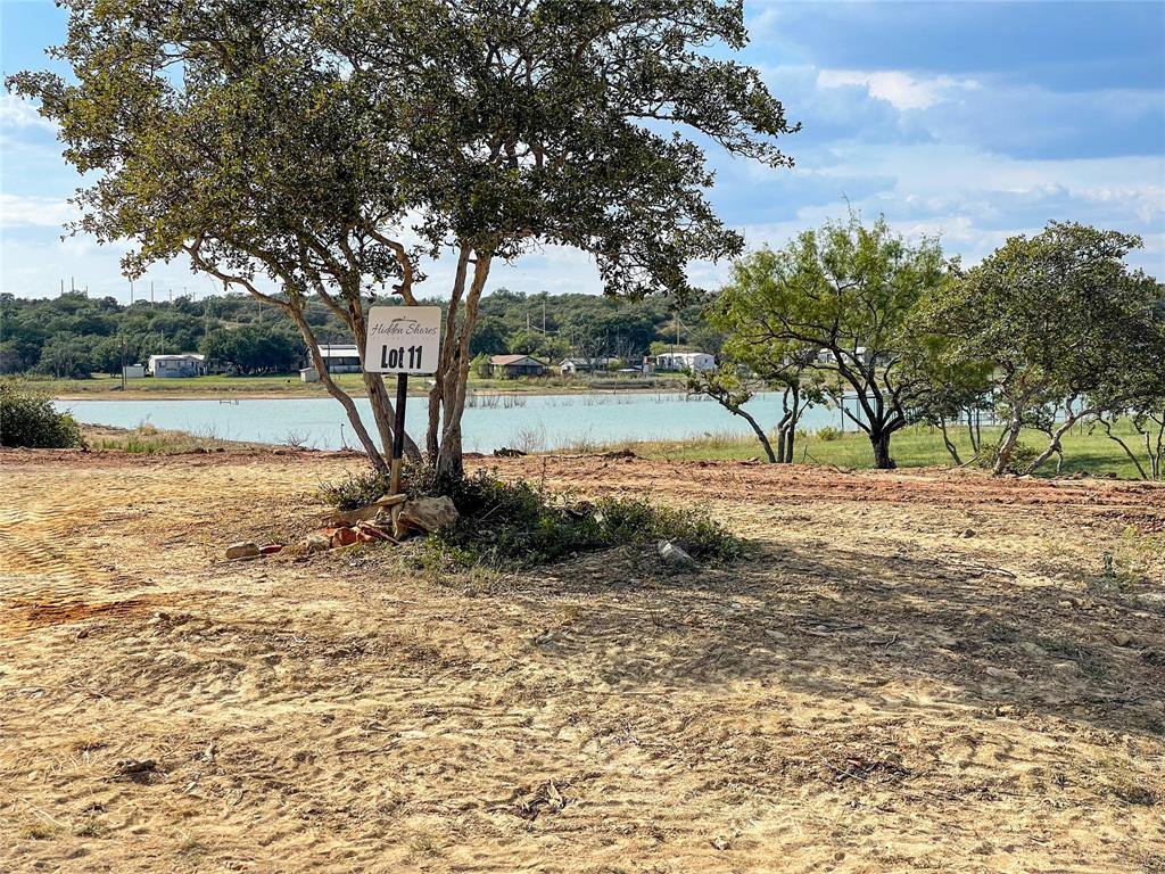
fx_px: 2154
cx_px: 582
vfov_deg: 22.9
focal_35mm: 64
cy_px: 437
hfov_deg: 30.3
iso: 20
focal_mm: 7.5
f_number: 2.2
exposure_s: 1/1410
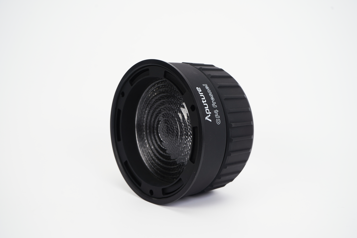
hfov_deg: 35.1
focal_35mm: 57
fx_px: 565
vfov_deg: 23.8
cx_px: 178
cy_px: 119
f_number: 8
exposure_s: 1/125
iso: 100
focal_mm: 57
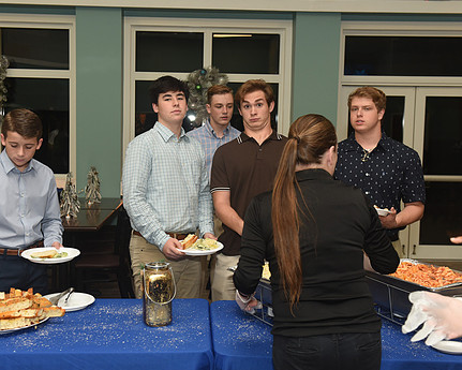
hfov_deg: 38.7
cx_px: 199
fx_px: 656
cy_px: 182
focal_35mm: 48
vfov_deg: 31.5
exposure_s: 1/80
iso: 1000
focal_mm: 38
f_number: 5
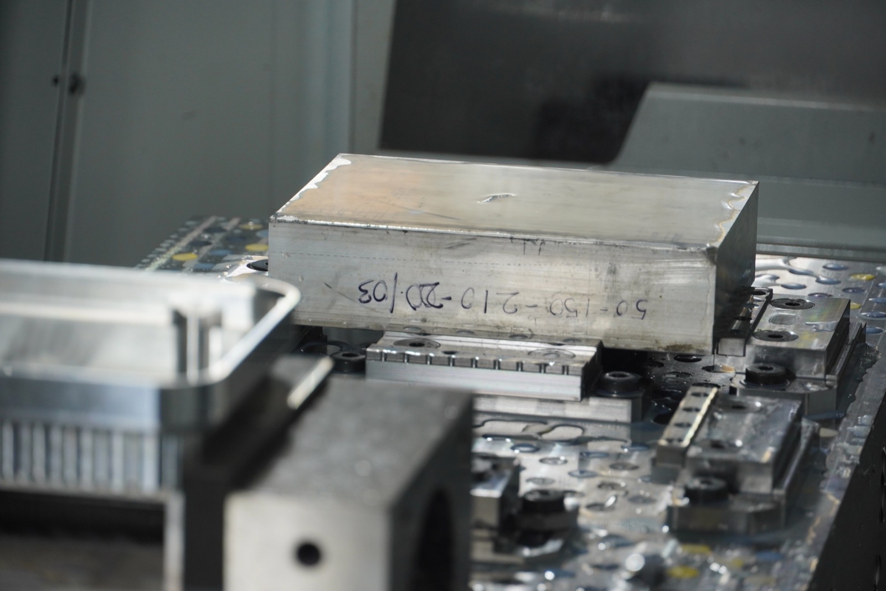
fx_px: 4099
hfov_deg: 12.3
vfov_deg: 8.3
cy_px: 296
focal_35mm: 166
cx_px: 443
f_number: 5.6
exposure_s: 1/200
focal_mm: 111
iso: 640
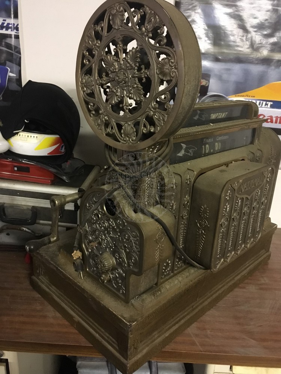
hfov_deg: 48.2
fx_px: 314
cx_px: 140
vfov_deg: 61.7
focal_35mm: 29
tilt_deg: -19.7
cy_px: 187
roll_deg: -1.6
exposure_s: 1/17
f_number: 2.2
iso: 250
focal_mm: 4.15
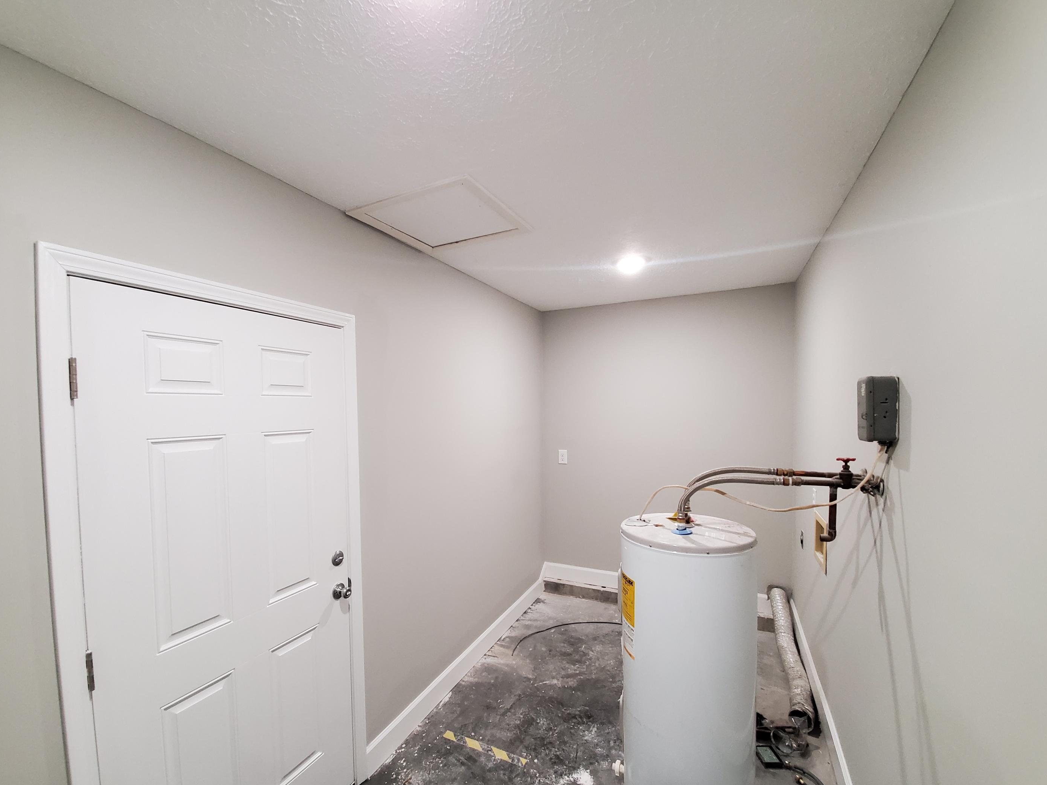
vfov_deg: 85.6
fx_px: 423
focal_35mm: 14
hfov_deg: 102.0
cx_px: 501
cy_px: 416
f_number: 2.2
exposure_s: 1/40
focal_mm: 1.8
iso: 500
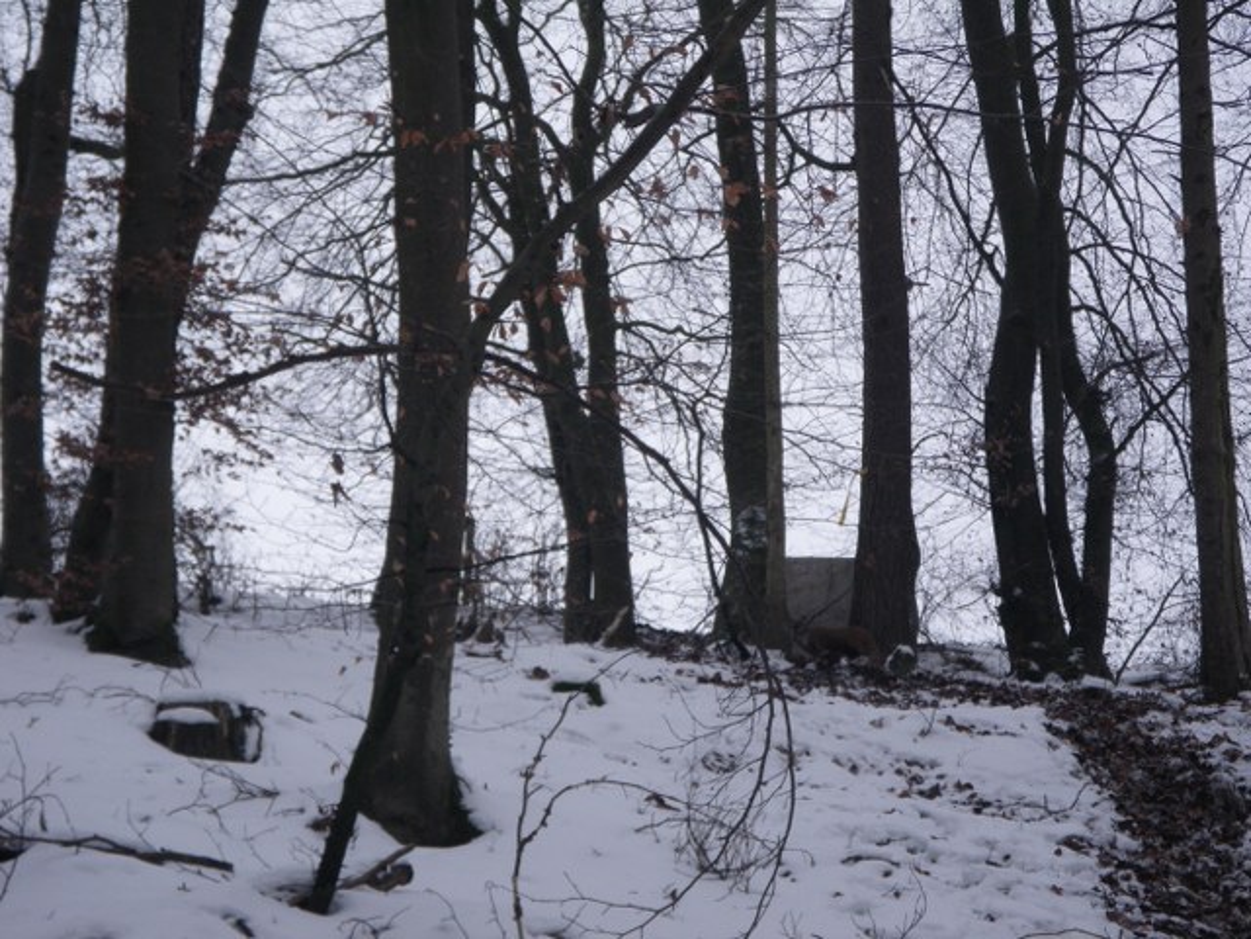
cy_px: 470
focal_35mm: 94
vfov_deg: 15.7
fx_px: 3397
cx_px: 626
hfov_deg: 20.9
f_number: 5
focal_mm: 16.7
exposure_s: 1/125
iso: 100
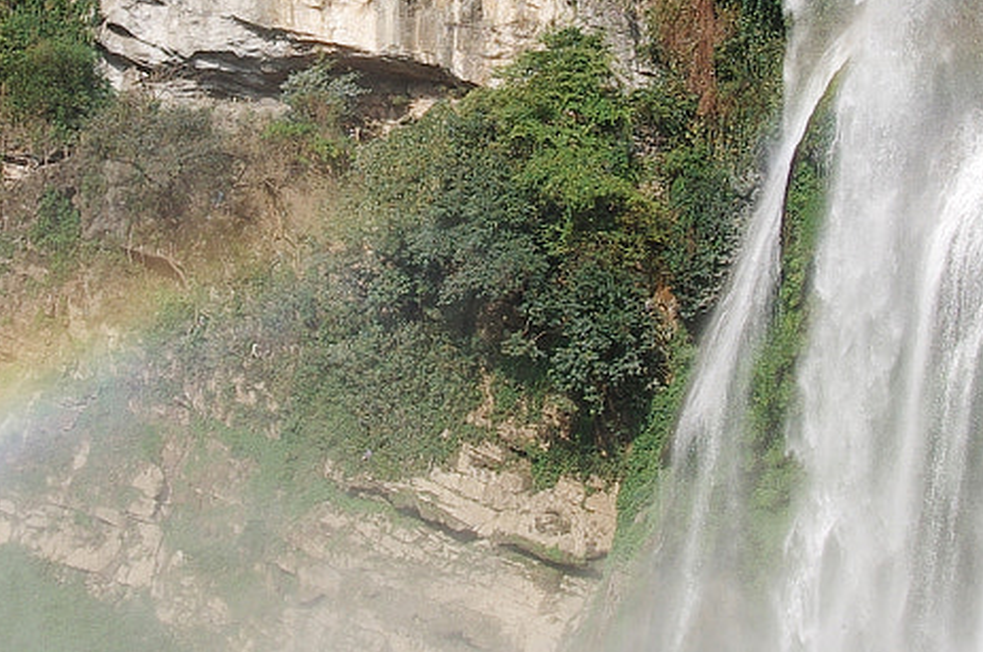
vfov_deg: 9.9
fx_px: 3734
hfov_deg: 15.0
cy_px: -15
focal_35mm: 137
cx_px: 431
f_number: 7.1
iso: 100
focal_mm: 21
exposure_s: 1/250
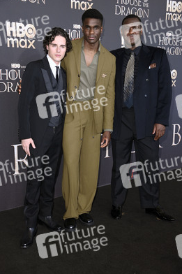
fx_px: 387
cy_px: 137
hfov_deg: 26.5
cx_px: 92
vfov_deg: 38.9
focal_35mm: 51
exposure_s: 1/250
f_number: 5.6
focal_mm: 50
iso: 500
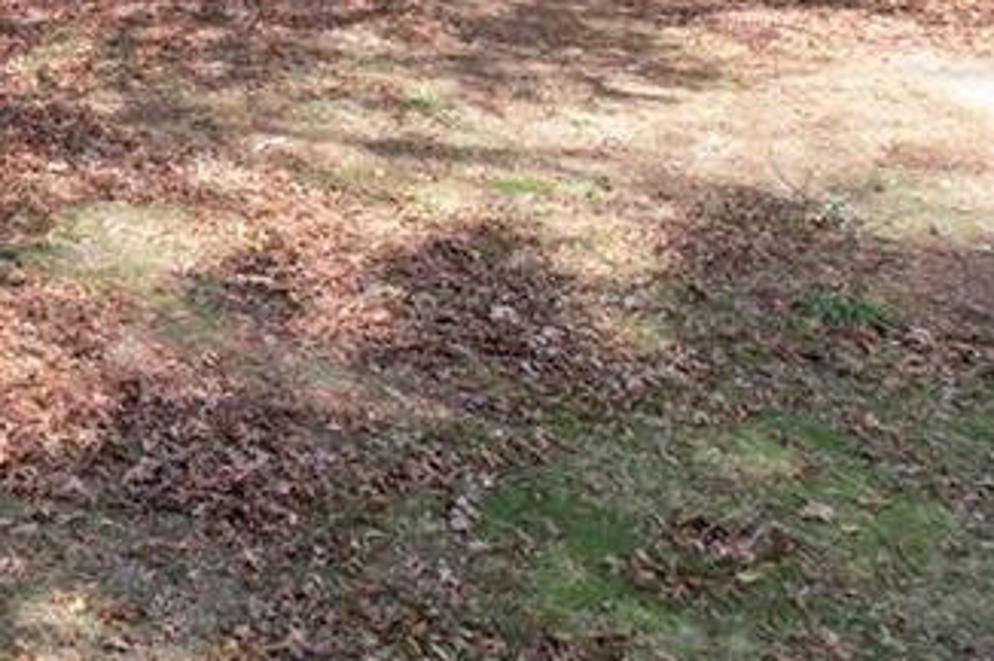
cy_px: -366
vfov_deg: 17.5
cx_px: -390
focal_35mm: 69
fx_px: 1904
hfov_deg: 24.4
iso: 100
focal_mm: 8.38
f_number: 2.8
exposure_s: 1/250
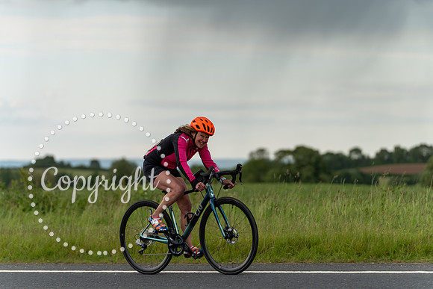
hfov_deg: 14.0
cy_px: 144
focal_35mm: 147
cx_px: 216
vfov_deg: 9.3
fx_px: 1768
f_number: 3.2
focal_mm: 142
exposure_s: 1/500
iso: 250
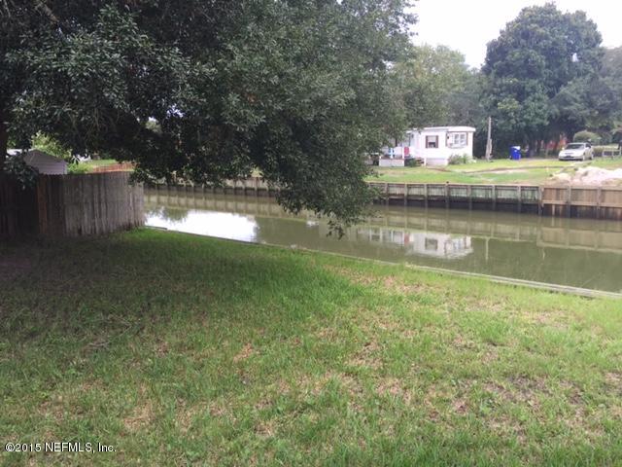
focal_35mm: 29
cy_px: 234
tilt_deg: -9.6
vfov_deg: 48.2
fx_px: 521
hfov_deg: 61.7
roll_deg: +1.4
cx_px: 311
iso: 32
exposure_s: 1/319
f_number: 2.2
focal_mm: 4.15
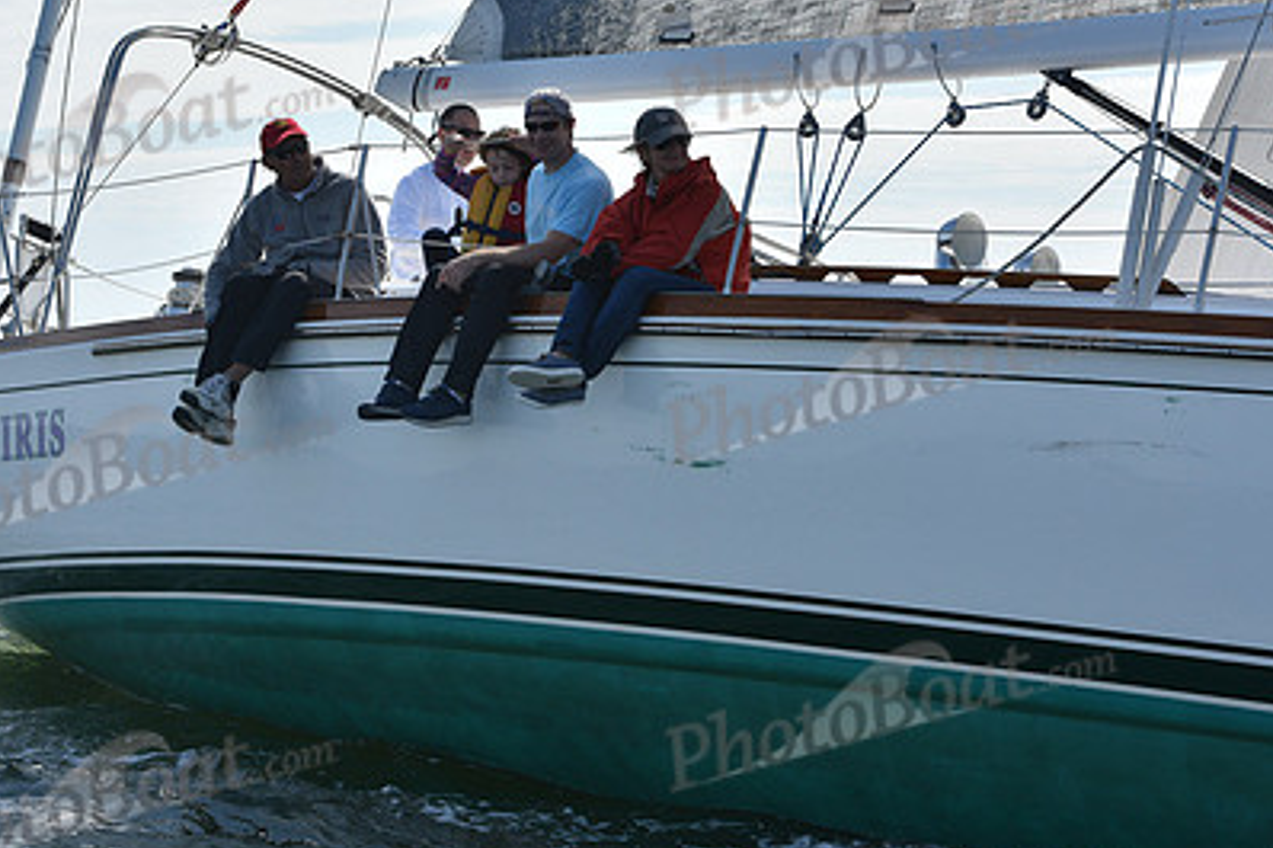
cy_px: 261
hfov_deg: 16.5
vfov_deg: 11.0
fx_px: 4383
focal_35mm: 124
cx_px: 502
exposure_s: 1/1000
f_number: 9
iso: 320
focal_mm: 85
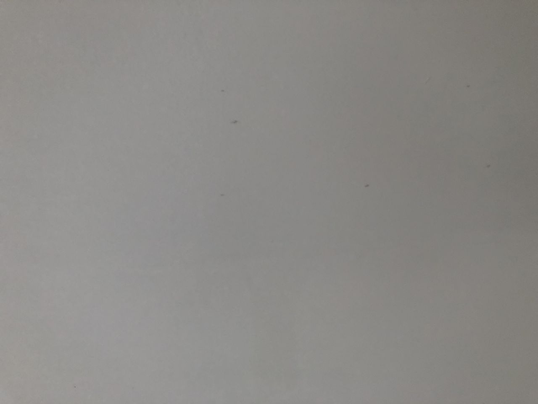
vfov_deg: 49.7
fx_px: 435
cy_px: 202
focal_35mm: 28
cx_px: 269
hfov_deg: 63.4
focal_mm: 4
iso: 100
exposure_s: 1/10
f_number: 1.8
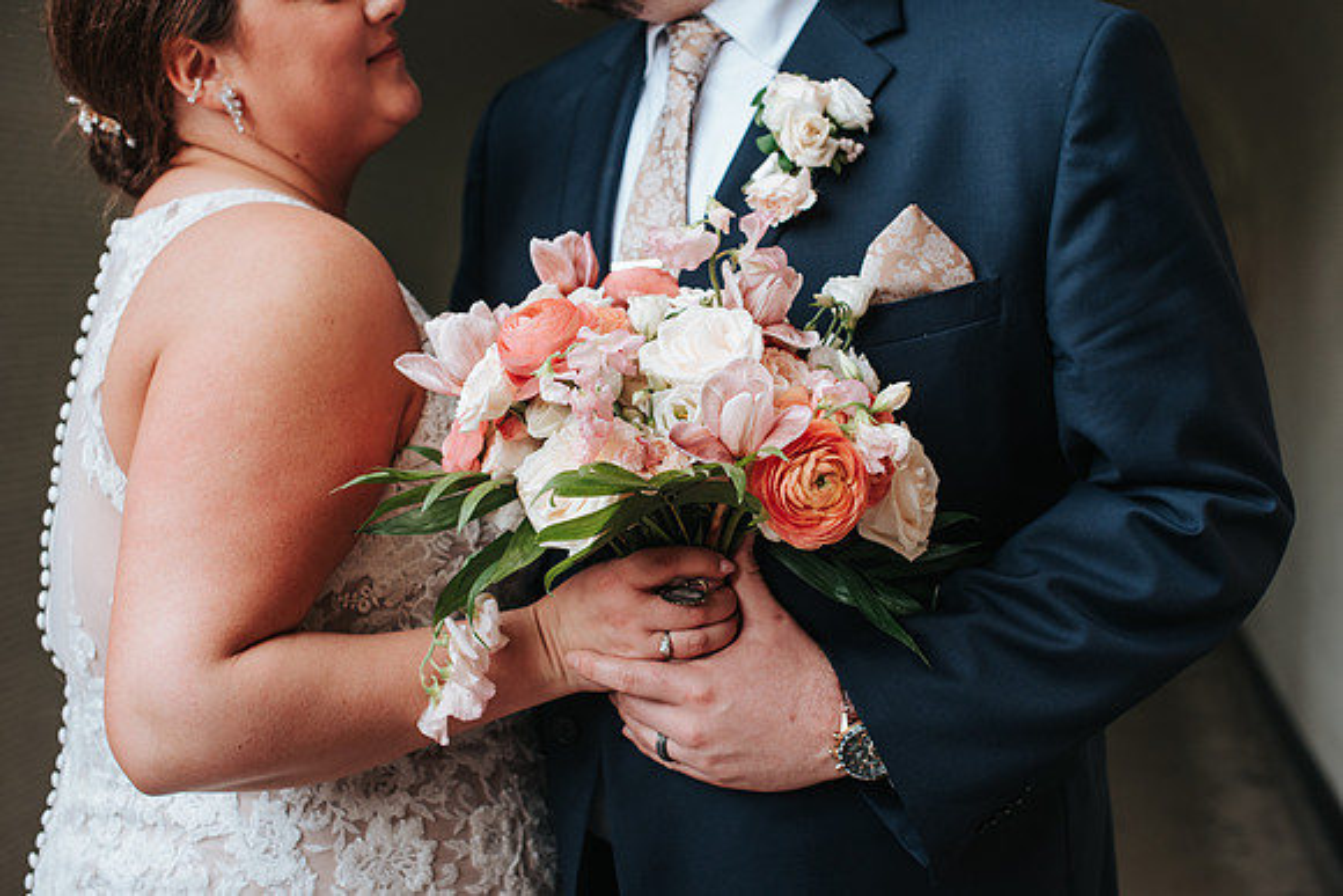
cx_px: 672
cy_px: 448
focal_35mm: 50
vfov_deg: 27.0
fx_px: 1866
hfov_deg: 39.6
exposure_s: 1/320
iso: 450
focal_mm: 50
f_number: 4
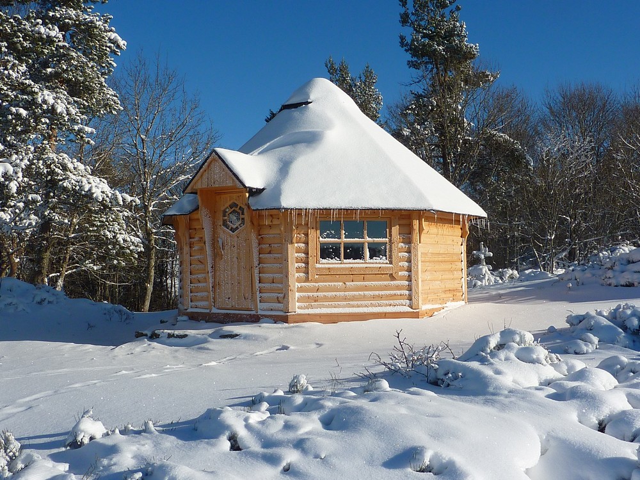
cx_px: 320
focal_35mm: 41
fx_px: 758
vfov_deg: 35.1
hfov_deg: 45.8
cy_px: 240
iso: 80
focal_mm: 4.7
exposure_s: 1/800
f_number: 5.6
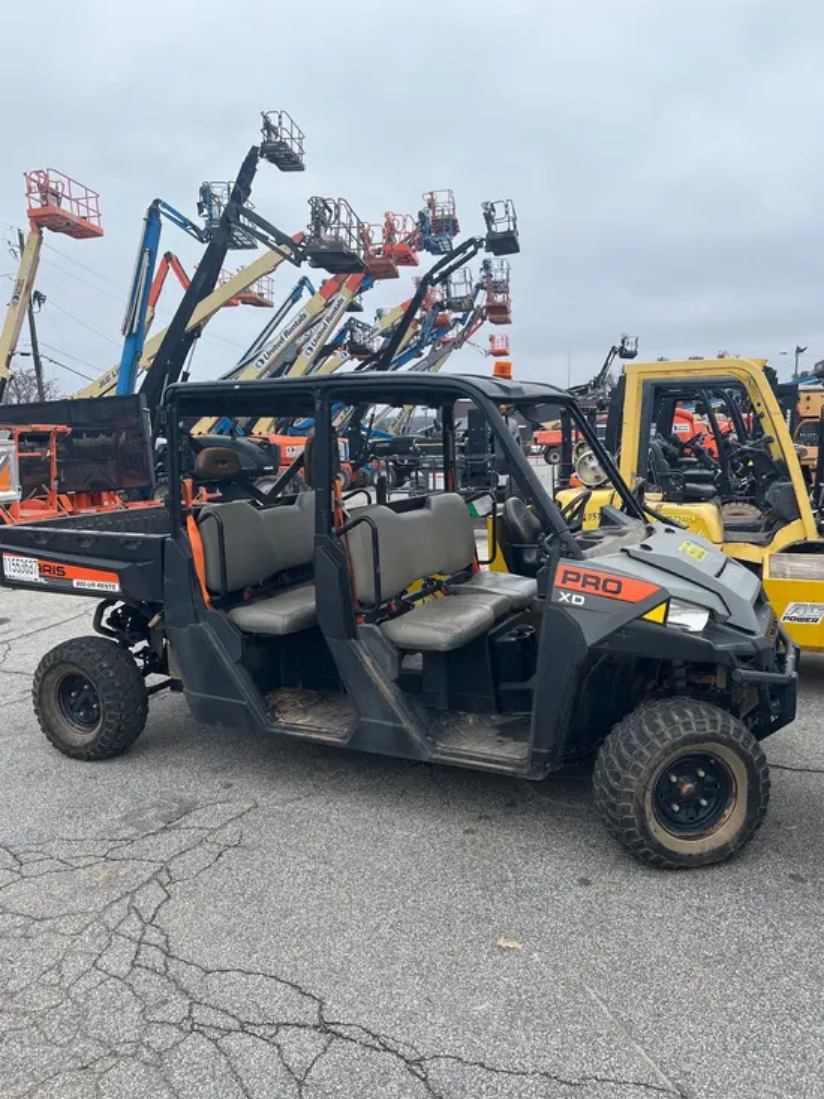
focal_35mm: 26
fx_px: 825
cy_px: 550
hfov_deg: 53.1
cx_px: 412
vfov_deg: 67.3
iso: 50
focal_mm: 5.1
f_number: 1.6
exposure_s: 1/906
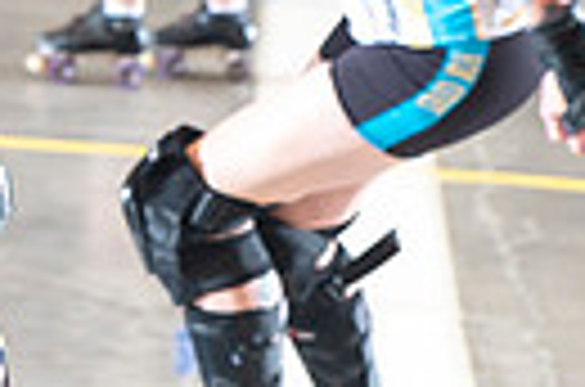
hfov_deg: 7.4
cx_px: -430
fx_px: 4425
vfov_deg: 5.0
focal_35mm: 273
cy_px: 7
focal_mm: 50
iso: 500
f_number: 5.6
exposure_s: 1/160
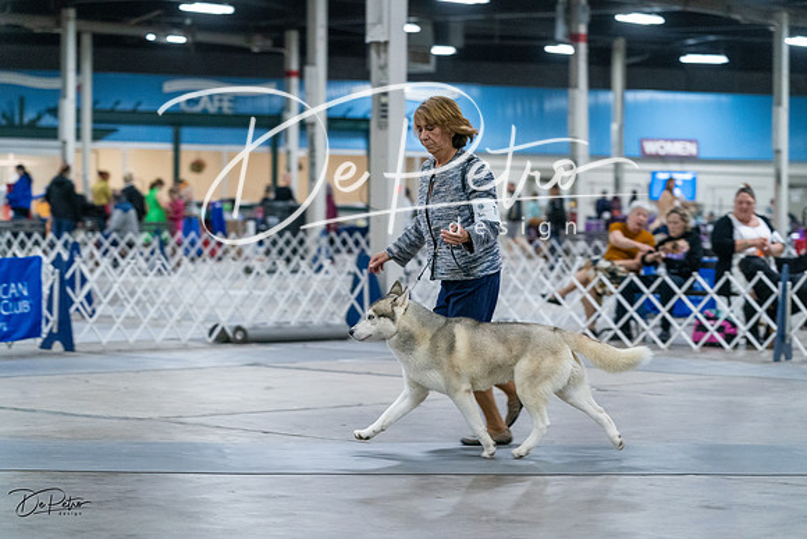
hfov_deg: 18.9
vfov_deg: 12.7
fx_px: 2421
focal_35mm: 108
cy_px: 270
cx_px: 404
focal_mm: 108
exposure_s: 1/200
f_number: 4
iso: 6400
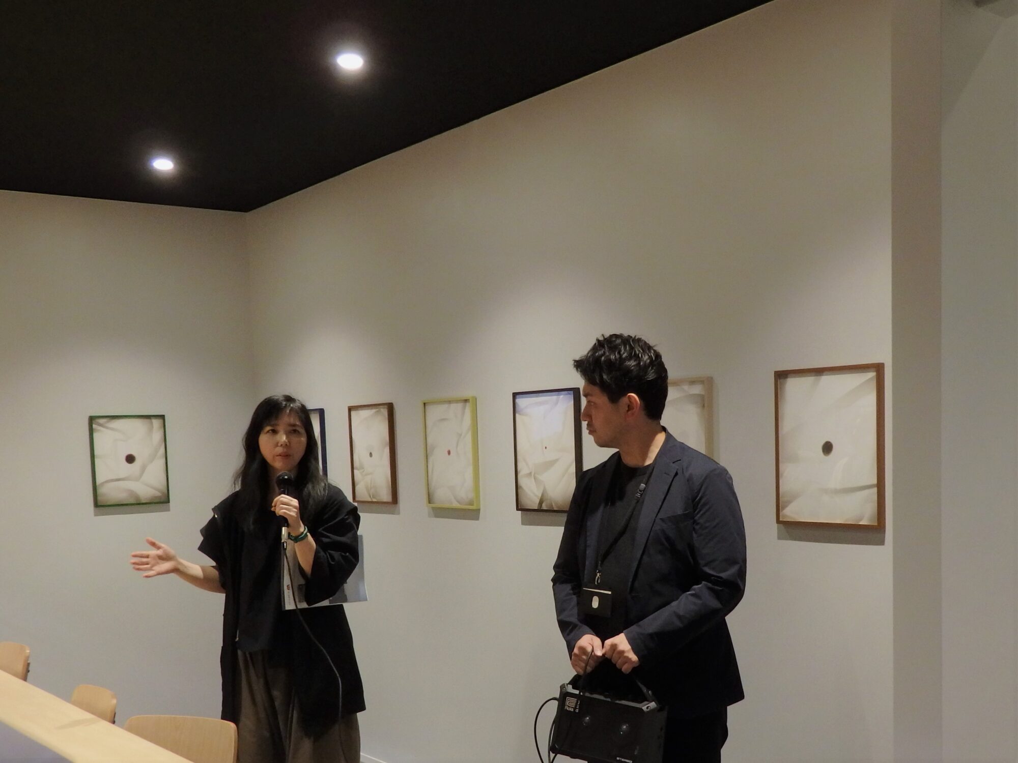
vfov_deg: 54.9
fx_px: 735
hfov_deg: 69.4
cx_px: 509
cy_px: 382
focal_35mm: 25
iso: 250
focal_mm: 4.5
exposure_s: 1/30
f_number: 3
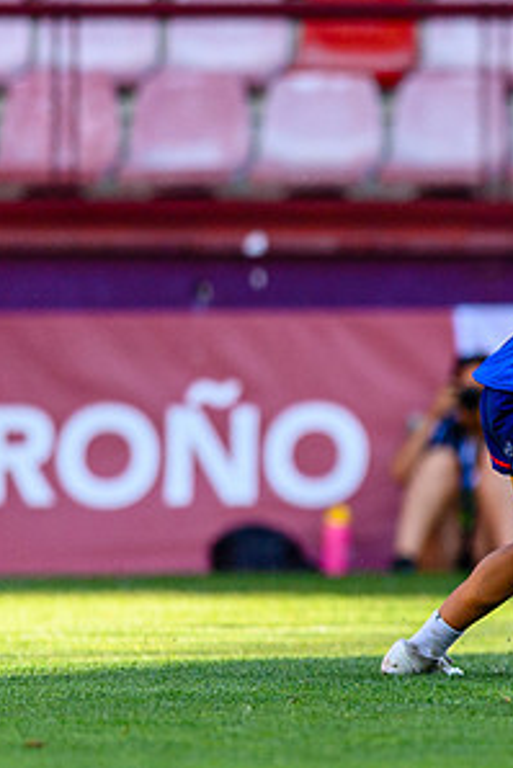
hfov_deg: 0.9
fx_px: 34158
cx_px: 862
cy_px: 491
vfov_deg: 1.3
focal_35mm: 1600
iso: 400
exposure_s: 1/1250
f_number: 3.2
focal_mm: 400
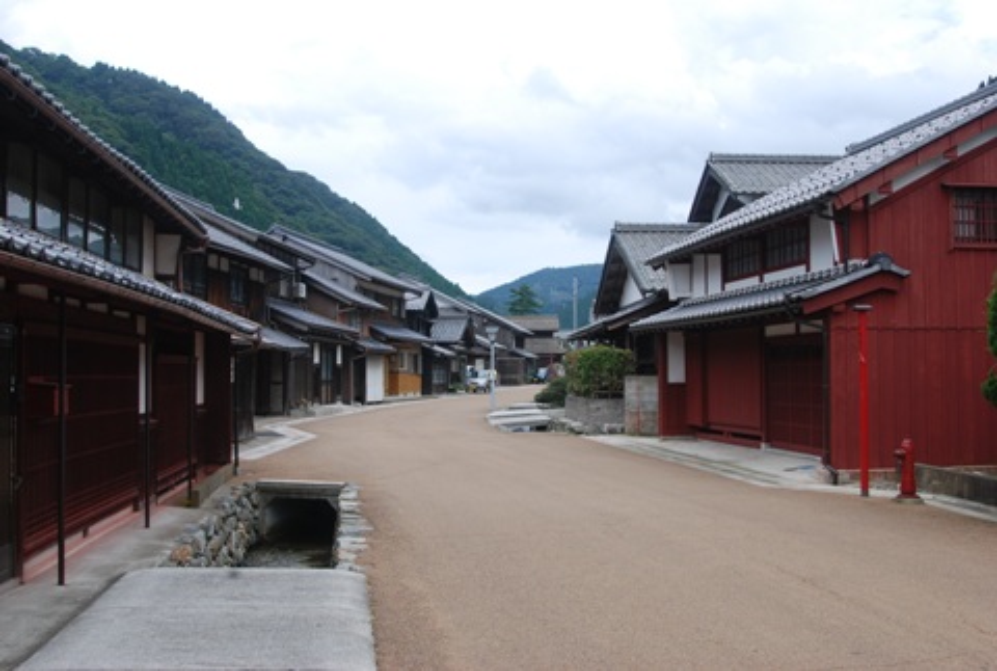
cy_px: 336
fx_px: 1083
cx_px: 498
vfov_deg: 34.4
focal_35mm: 39
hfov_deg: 49.4
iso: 100
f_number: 10
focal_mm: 26
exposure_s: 1/80
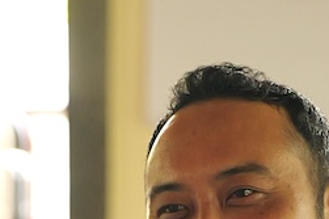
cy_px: 454
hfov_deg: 9.6
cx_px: 208
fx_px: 1964
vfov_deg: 6.2
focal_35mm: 215
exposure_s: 1/200
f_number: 1.8
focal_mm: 45
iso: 4000
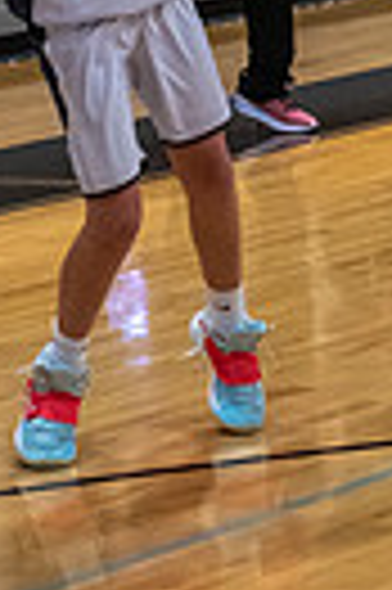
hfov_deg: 4.8
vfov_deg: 7.2
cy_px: -162
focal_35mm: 283
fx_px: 4634
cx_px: 144
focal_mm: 55
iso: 4000
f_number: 4
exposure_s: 1/500
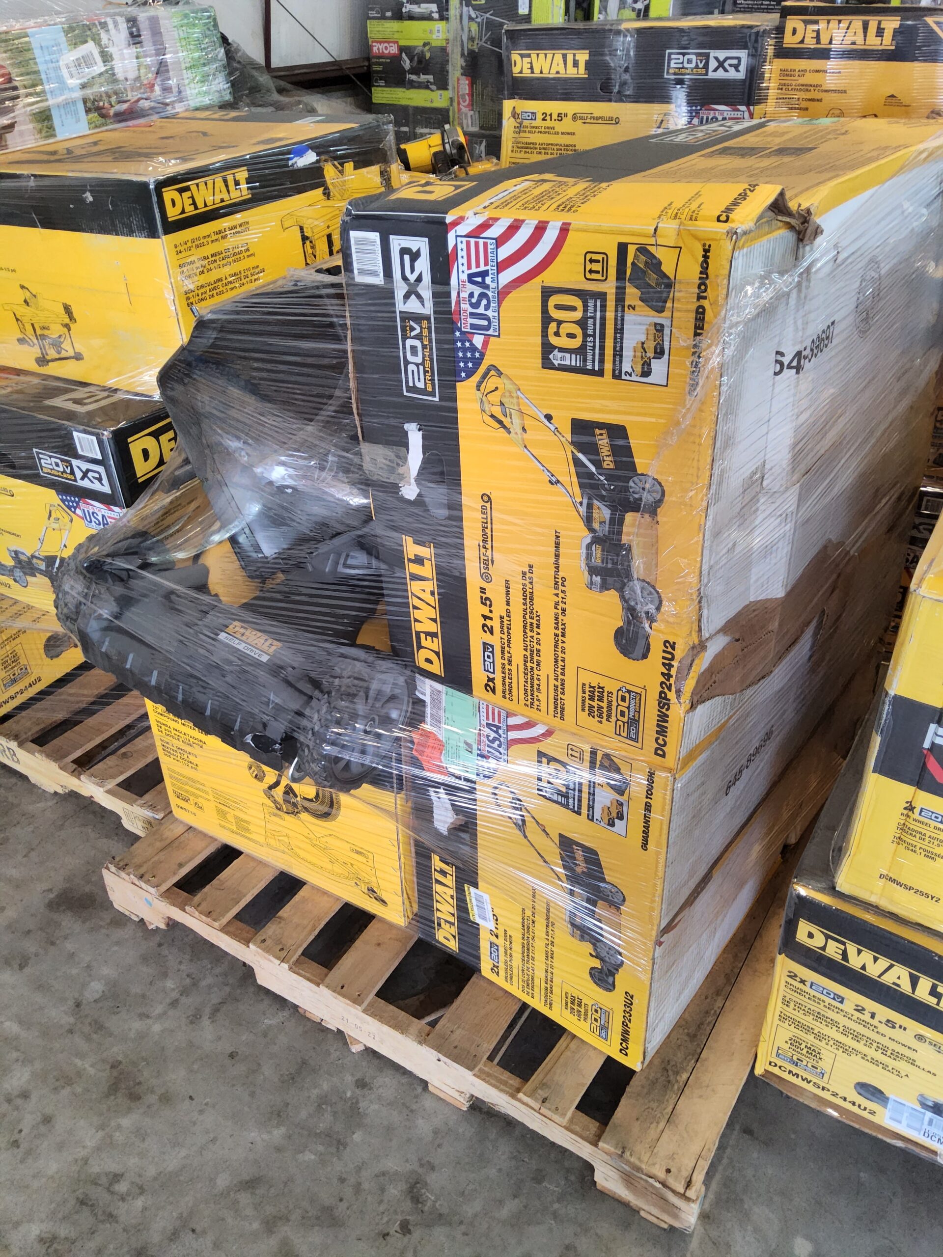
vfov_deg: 69.4
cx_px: 472
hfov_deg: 54.9
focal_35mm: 25
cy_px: 628
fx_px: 908
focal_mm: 3.08
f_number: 2
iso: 640
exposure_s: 1/120
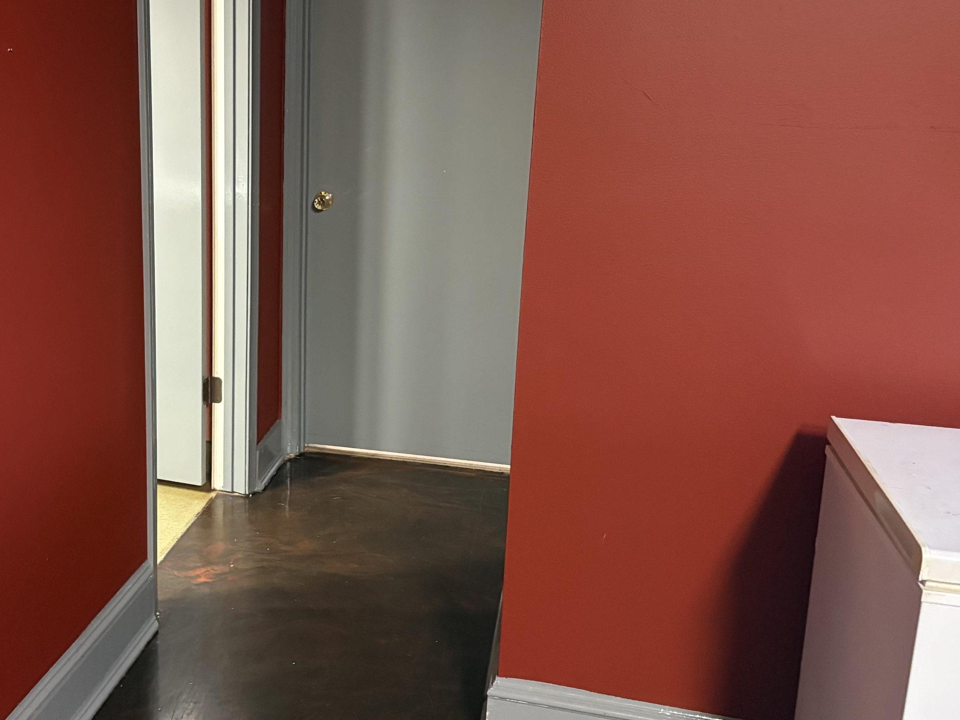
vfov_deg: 37.5
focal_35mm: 38
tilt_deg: -11.4
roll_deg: -0.5
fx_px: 1054
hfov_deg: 48.0
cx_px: 304
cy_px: 265
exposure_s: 1/30
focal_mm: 5.96
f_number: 1.6
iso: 640
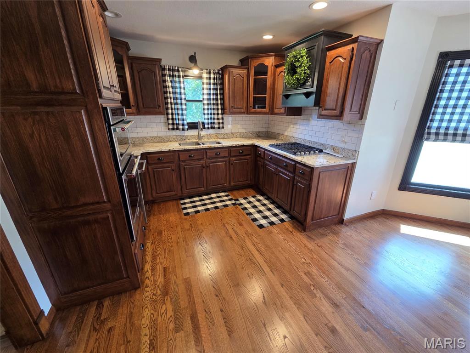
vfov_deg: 89.9
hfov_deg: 106.2
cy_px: 176
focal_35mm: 13
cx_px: 235
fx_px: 177
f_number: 2.2
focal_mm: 2.2
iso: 200
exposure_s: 1/60
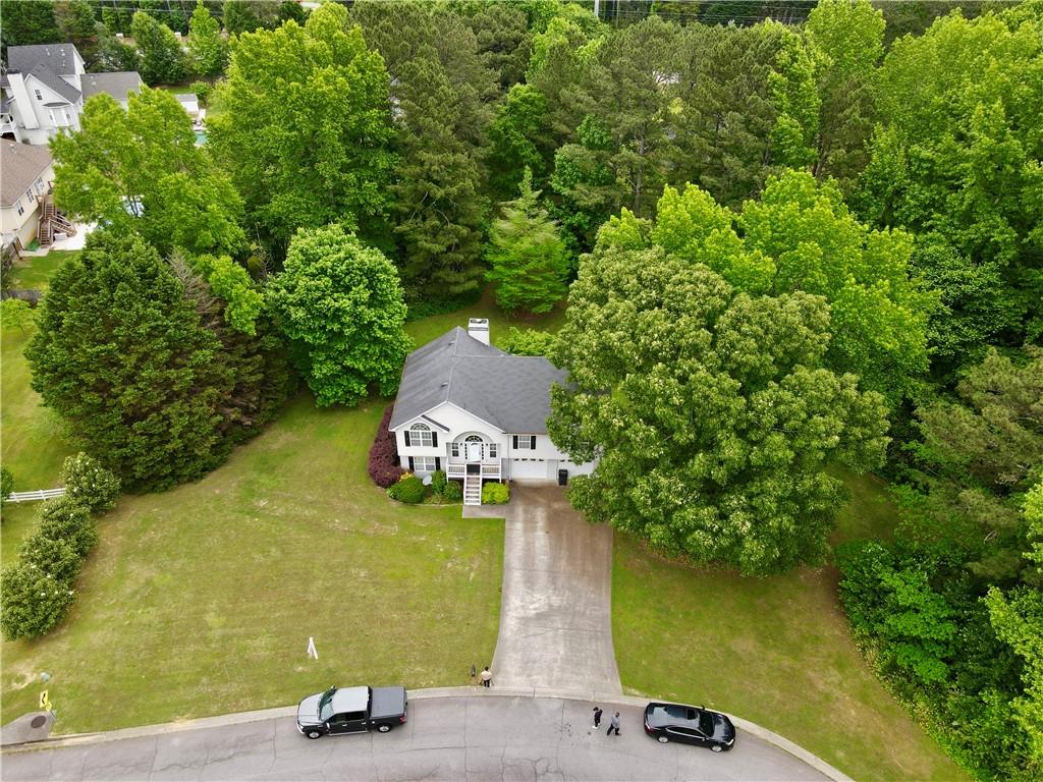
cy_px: 391
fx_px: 723
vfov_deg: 56.8
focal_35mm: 24
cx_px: 522
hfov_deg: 71.6
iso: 100
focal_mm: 4.5
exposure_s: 1/100
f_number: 2.8
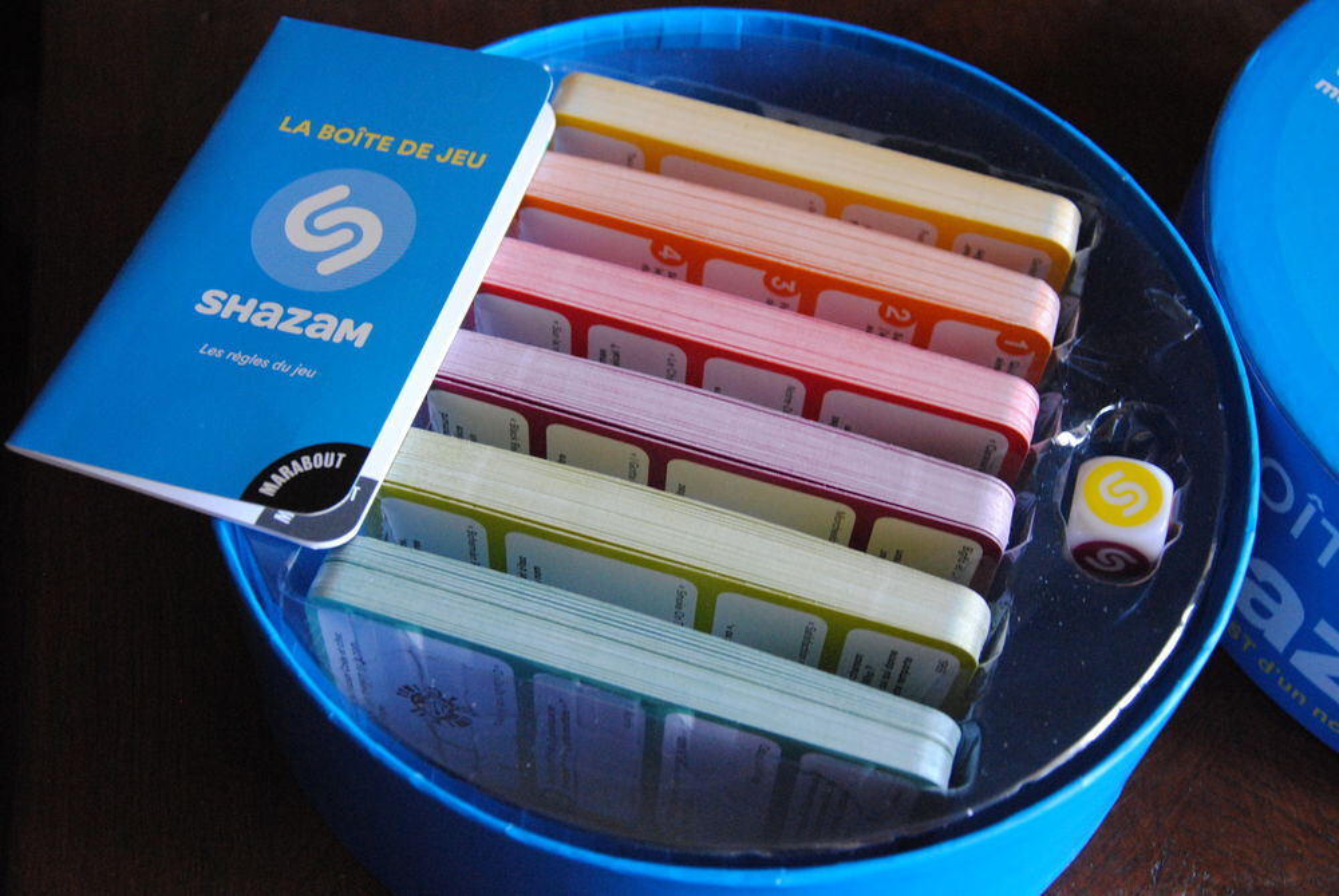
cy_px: 448
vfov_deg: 26.5
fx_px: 1899
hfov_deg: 38.8
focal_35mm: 51
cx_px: 670
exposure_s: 1/30
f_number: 4.2
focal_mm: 34
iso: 1000
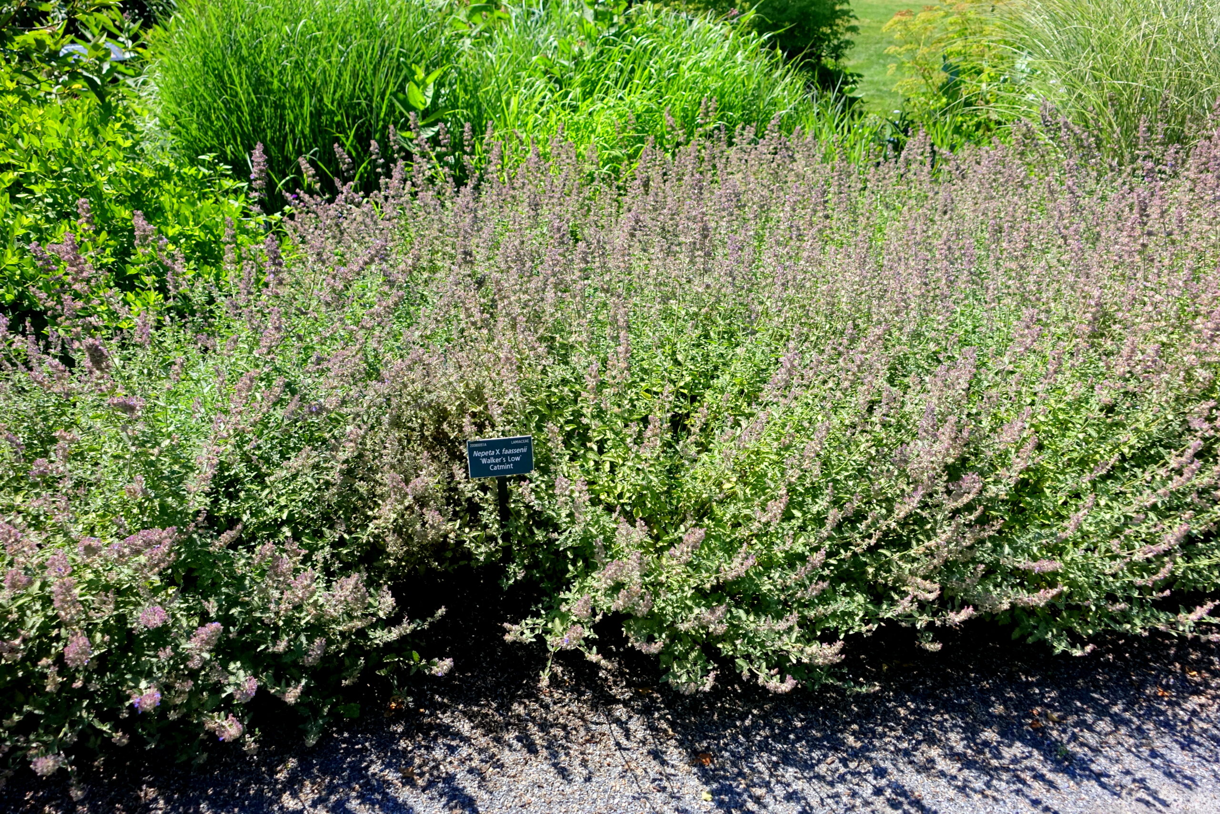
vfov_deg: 43.6
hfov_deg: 61.9
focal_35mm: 30
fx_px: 1017
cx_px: 610
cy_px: 407
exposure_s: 1/500
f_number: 2.5
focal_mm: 10.89
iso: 400
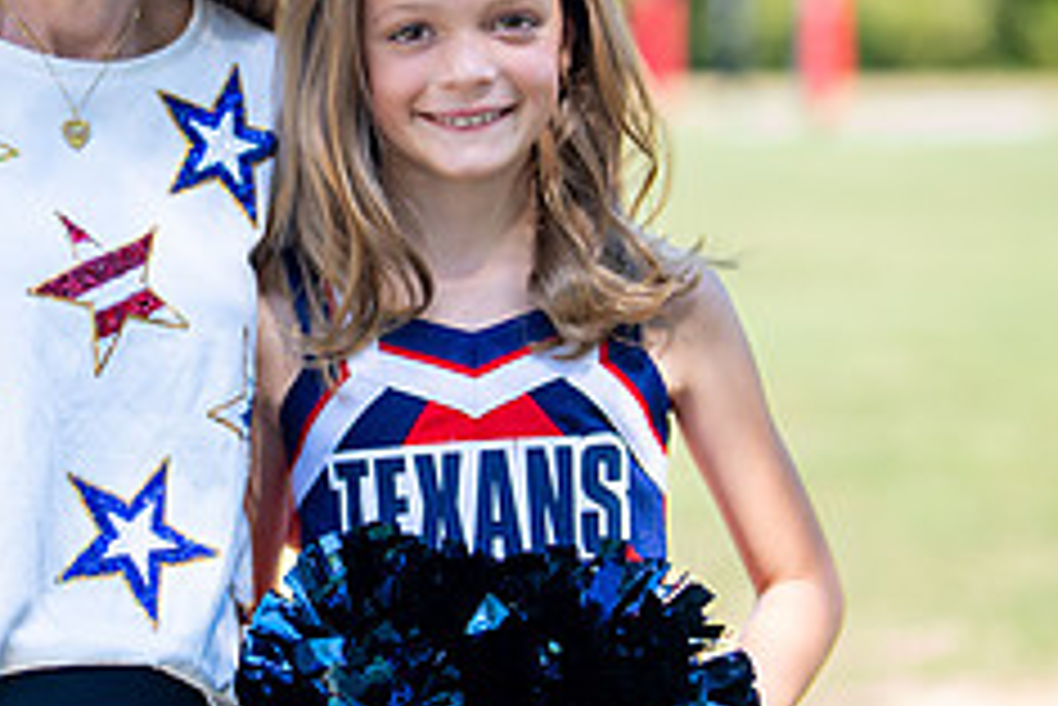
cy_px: 285
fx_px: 4029
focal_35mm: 137
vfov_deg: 10.0
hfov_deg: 14.9
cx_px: 302
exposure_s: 1/1250
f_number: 1.2
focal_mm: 50
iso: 100
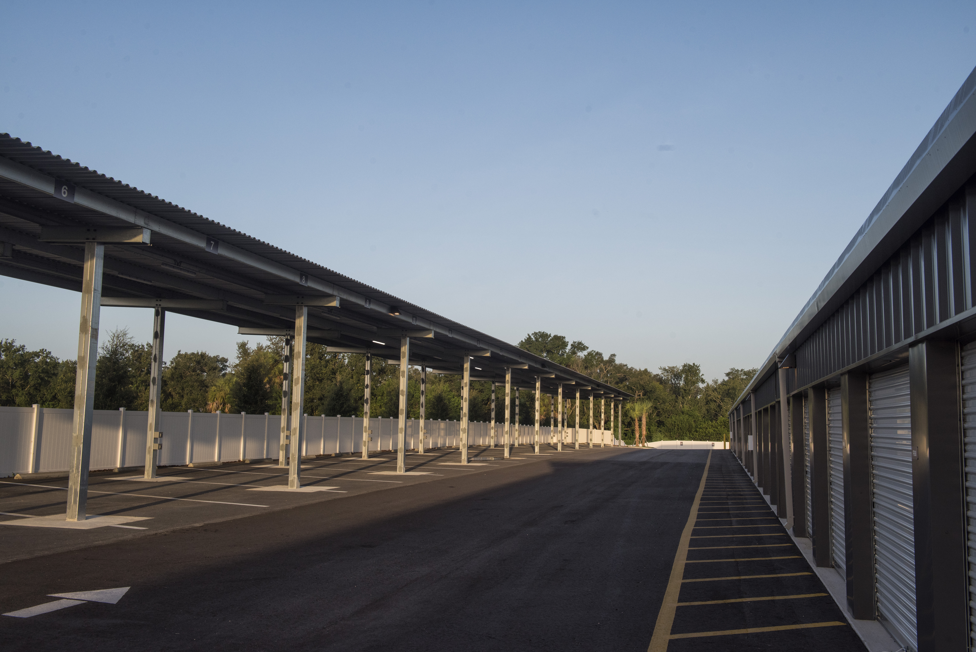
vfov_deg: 38.9
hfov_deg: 55.8
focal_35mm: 34
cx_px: 488
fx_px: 922
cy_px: 326
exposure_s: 1/400
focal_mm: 34
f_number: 9
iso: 500
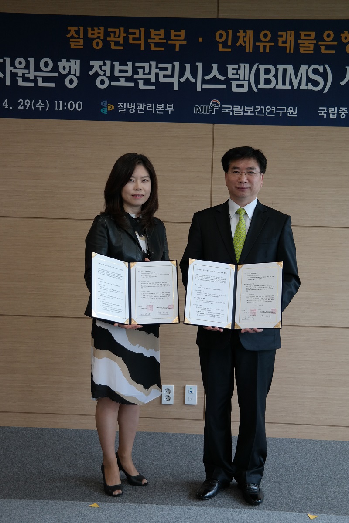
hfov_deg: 29.2
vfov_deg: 42.7
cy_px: 262
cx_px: 174
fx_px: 669
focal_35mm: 46
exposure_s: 1/50
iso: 400
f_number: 4.5
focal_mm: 30
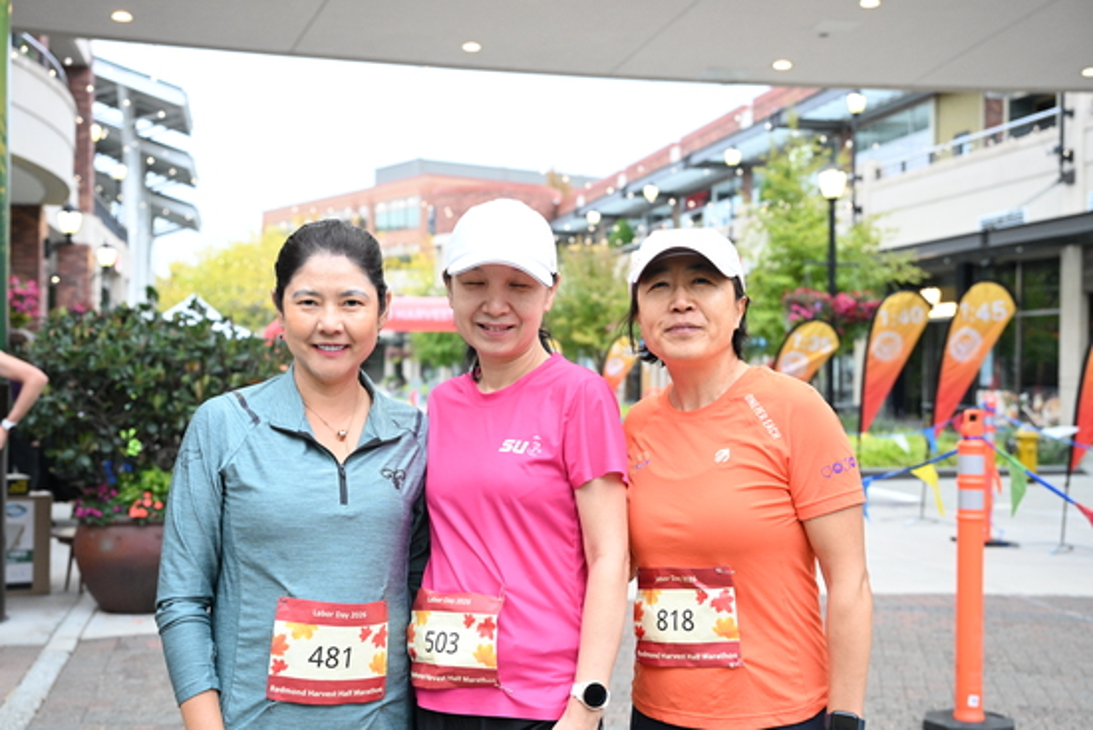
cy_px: 365
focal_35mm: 44
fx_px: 1336
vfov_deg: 30.5
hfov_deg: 44.5
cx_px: 546
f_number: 4
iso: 3200
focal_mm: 44
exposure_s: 1/400
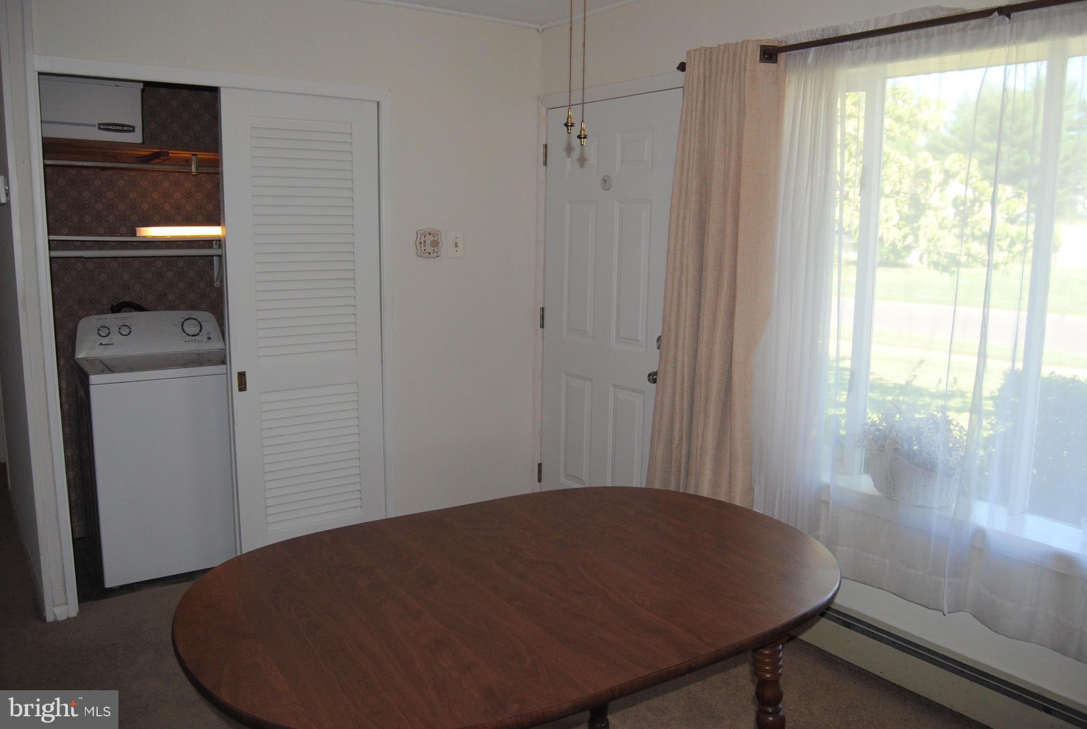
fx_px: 817
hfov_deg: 67.3
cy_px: 364
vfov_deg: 48.1
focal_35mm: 27
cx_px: 544
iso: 400
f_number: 5
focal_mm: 18
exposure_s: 1/200
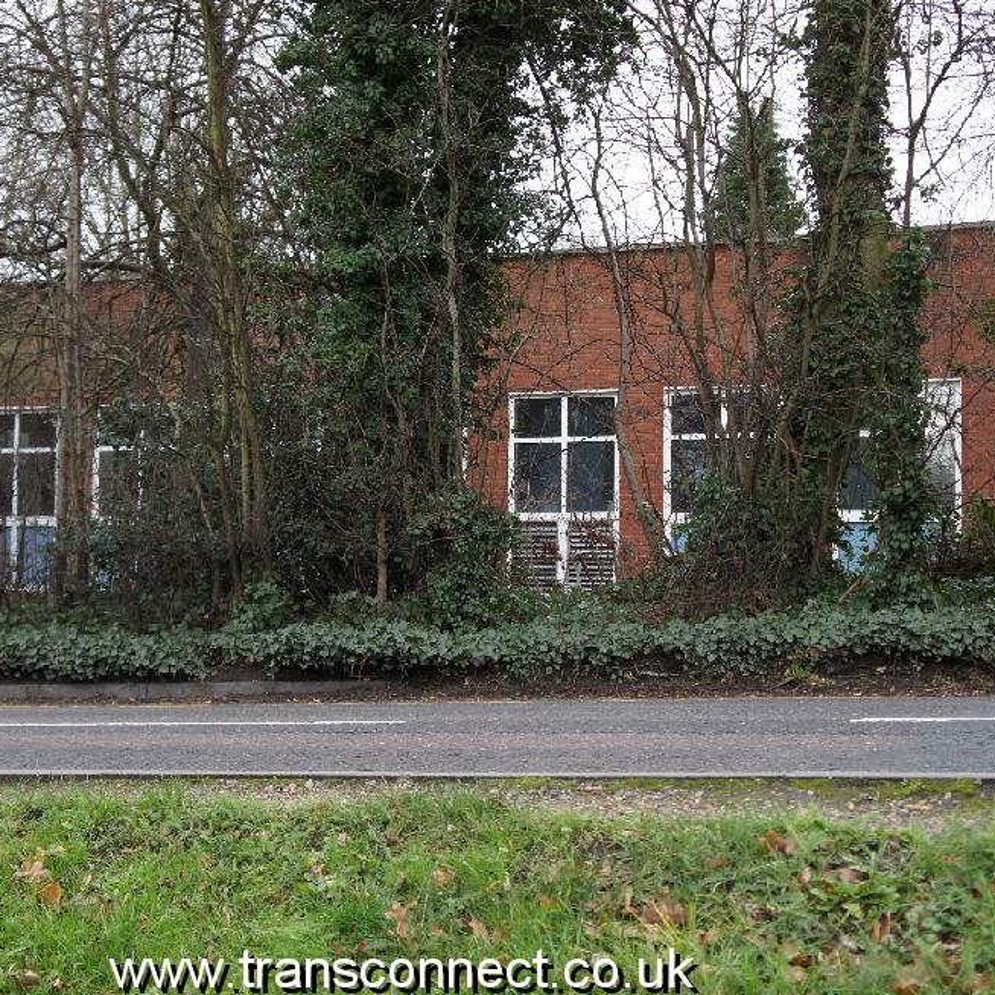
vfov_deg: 32.4
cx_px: 402
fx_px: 1712
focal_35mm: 53
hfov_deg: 32.3
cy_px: 505
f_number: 4
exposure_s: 1/250
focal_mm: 27
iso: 1000
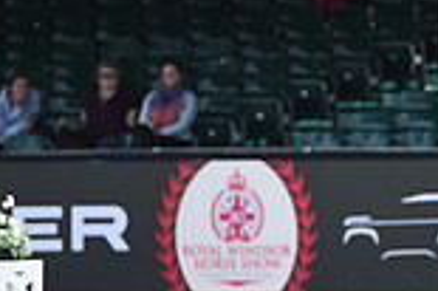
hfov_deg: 2.7
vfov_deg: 1.8
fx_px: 9115
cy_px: 48
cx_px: 791
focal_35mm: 750
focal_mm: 200
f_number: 5
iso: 450
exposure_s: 1/1250
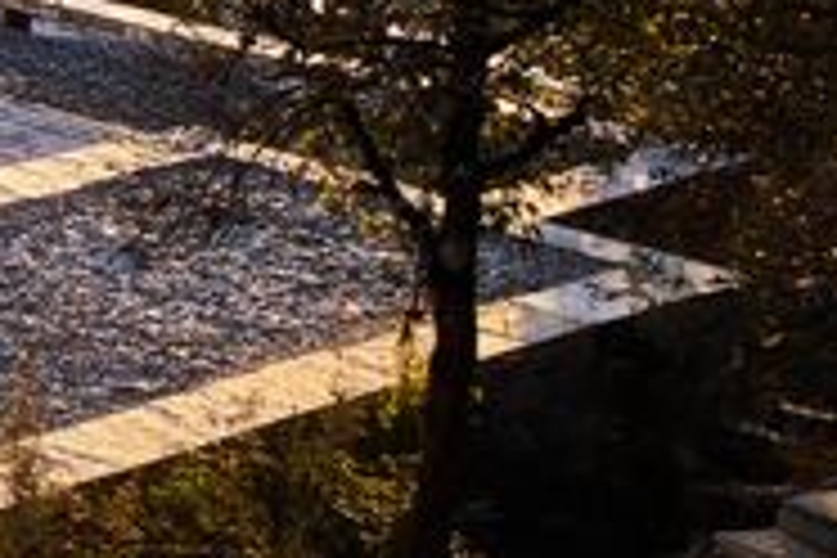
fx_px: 2883
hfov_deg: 9.7
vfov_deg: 10.7
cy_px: -259
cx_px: -2016
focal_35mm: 124
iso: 200
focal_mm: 18
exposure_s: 1/100
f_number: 10
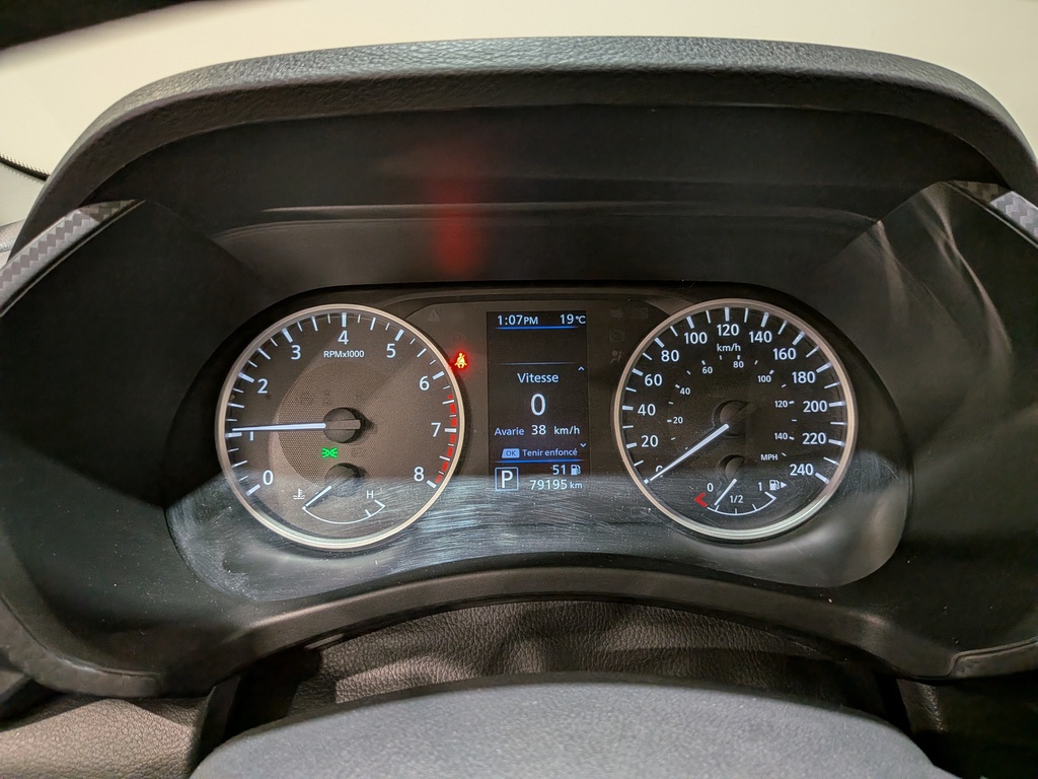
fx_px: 720
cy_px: 390
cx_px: 519
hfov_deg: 71.6
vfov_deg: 56.8
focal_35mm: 24
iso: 241
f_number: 1.7
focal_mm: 4.53
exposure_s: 1/120
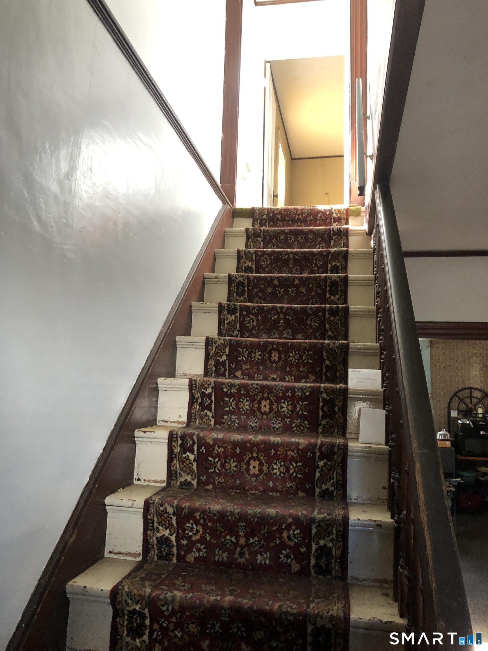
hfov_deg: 49.7
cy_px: 326
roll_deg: -1.2
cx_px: 244
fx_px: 526
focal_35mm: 28
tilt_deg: +7.2
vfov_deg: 63.4
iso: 64
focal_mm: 3.99
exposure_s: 1/15
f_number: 1.8
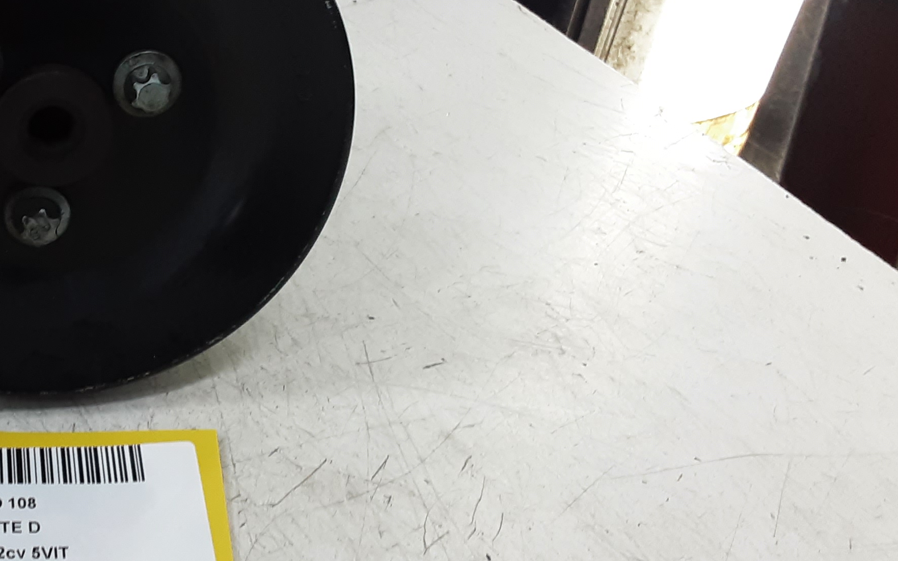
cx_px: 80
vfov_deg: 24.4
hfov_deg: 35.8
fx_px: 1297
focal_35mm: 53
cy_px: 211
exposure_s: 1/50
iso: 80
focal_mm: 2.91
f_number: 1.9
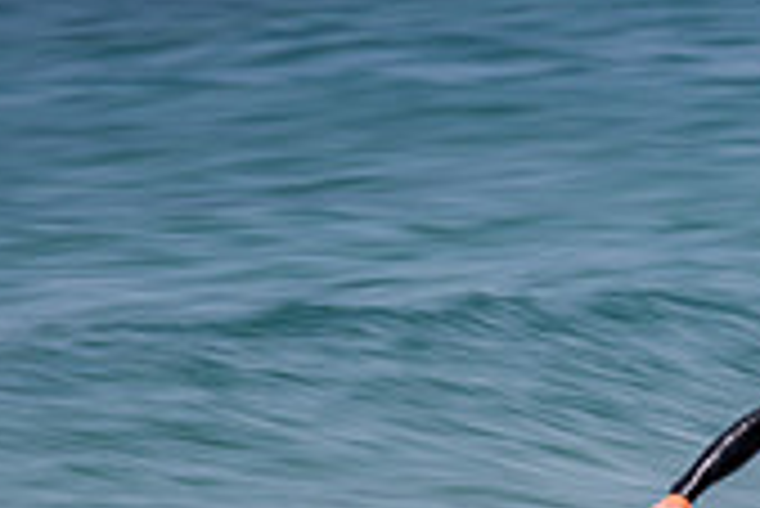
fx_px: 36257
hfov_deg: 1.2
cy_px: 708
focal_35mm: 1716
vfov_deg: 0.8
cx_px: 944
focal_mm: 500
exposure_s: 1/25
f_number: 16
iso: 64
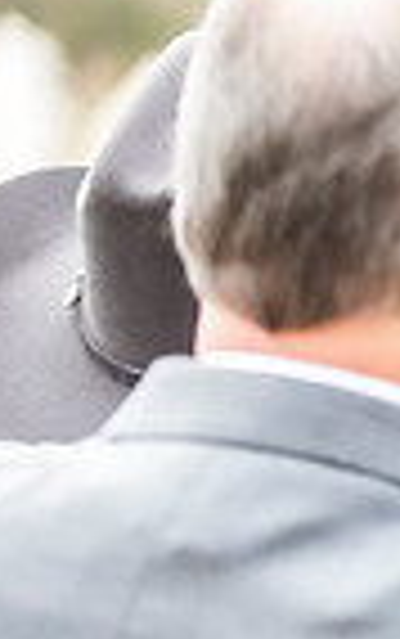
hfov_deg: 3.0
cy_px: 587
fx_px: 7381
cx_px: 1204
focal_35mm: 424
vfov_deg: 4.9
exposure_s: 1/640
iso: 1600
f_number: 2.8
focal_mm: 102
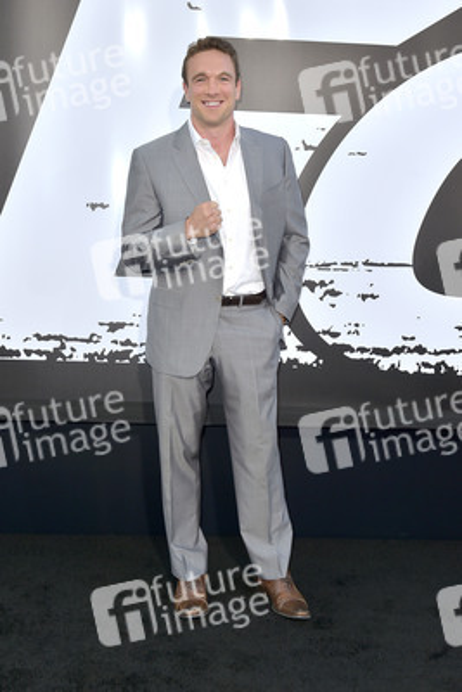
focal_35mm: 36
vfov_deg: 53.1
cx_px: 231
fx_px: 692
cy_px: 346
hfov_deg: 36.9
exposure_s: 1/250
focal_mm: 36
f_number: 6.3
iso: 250
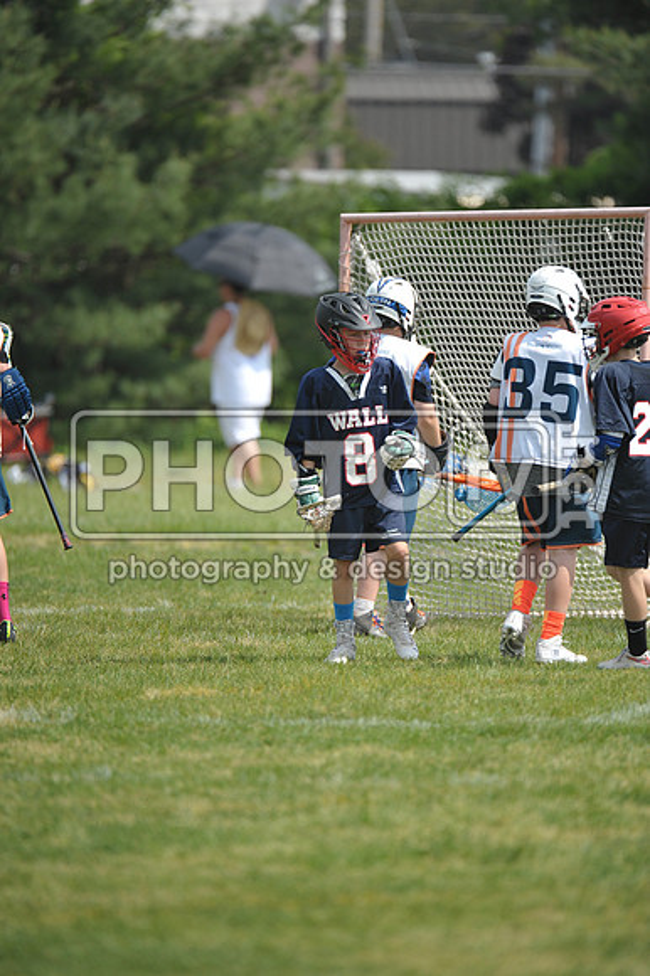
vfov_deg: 5.7
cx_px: 325
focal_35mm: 360
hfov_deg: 3.8
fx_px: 9761
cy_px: 488
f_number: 4
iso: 640
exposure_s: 1/3200
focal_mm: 360
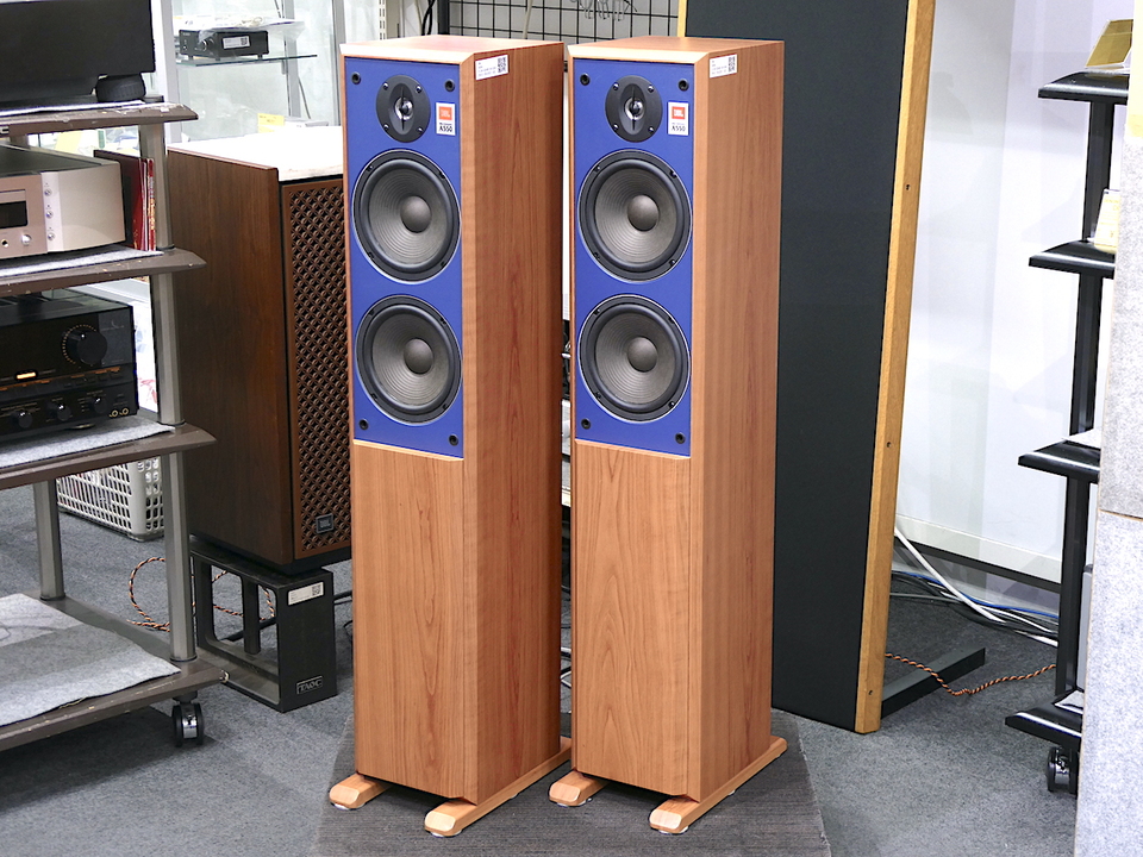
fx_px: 2014
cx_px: 572
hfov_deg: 31.7
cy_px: 428
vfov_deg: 24.0
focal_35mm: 61
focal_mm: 10.9
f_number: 4.3
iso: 100
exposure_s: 1/2.5
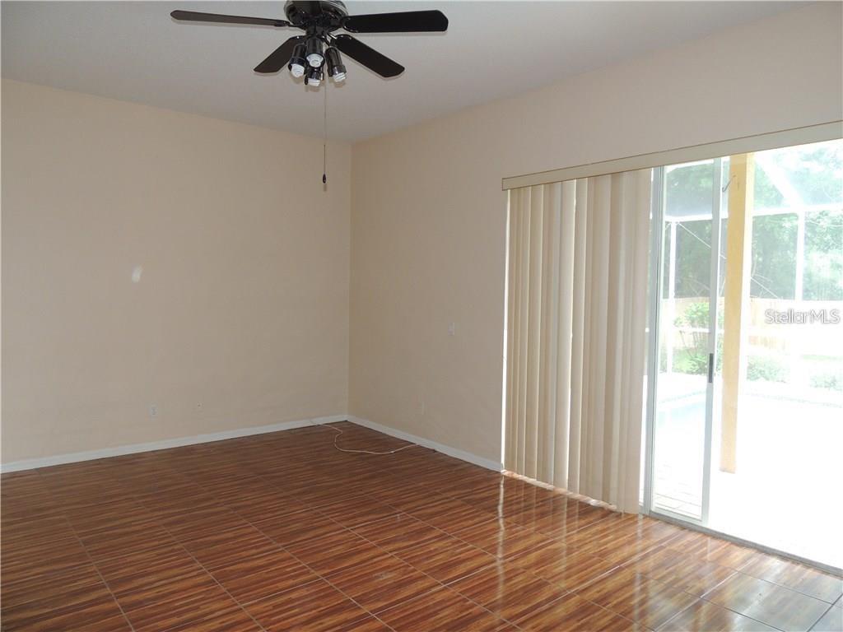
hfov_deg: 71.6
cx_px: 422
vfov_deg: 56.8
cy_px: 316
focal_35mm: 24
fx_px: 584
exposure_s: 1/30
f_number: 3
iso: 200
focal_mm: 4.3
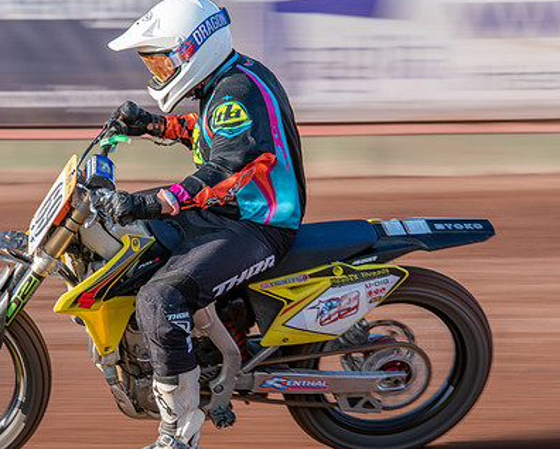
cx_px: 190
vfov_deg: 4.6
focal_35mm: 336
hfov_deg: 5.8
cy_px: 266
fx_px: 5570
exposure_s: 1/100
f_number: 8
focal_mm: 185
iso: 160
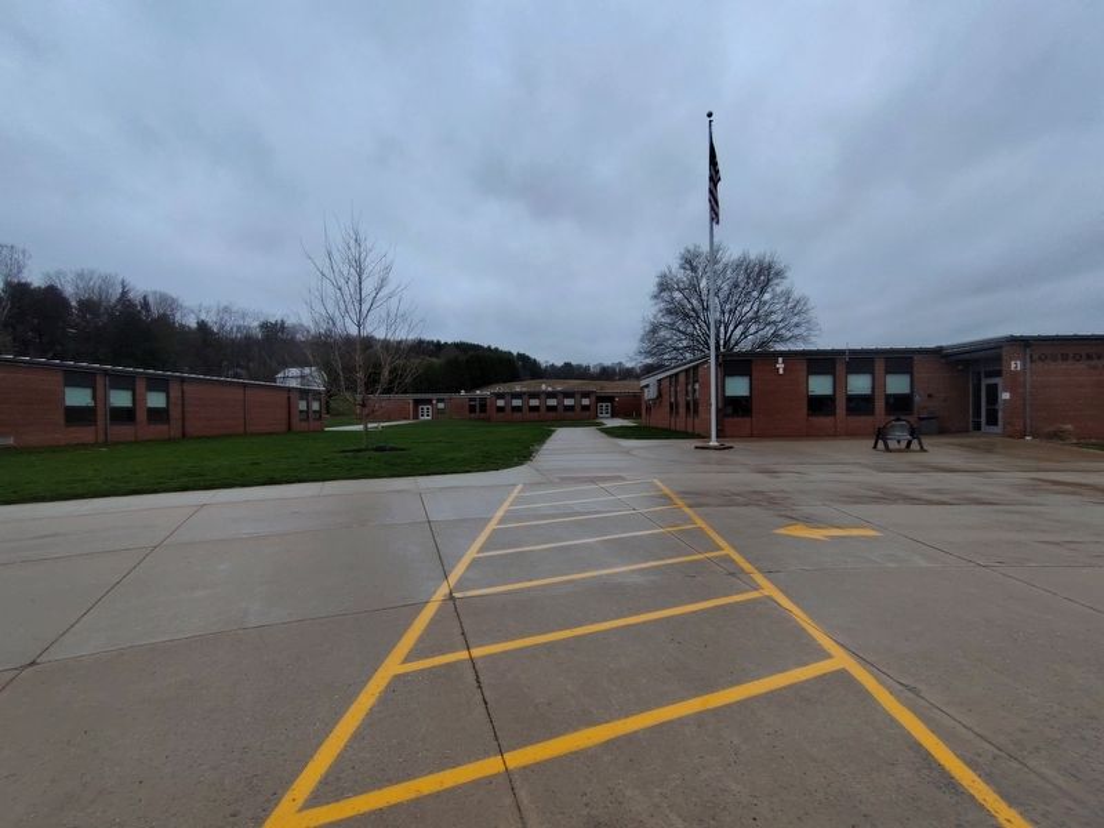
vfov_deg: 78.1
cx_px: 552
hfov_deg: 94.5
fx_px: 510
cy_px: 414
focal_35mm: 16
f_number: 2.2
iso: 100
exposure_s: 1/640
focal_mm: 1.66
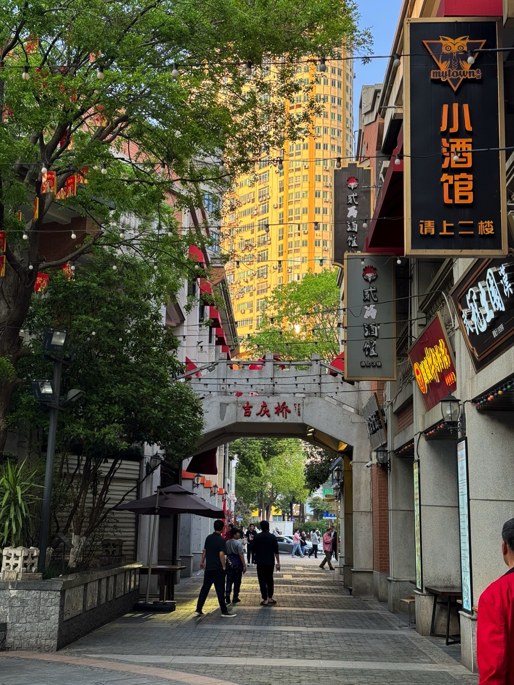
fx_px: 950
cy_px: 342
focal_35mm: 48
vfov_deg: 39.7
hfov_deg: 30.3
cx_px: 257
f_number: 1.78
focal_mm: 6.76
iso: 64
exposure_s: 1/210
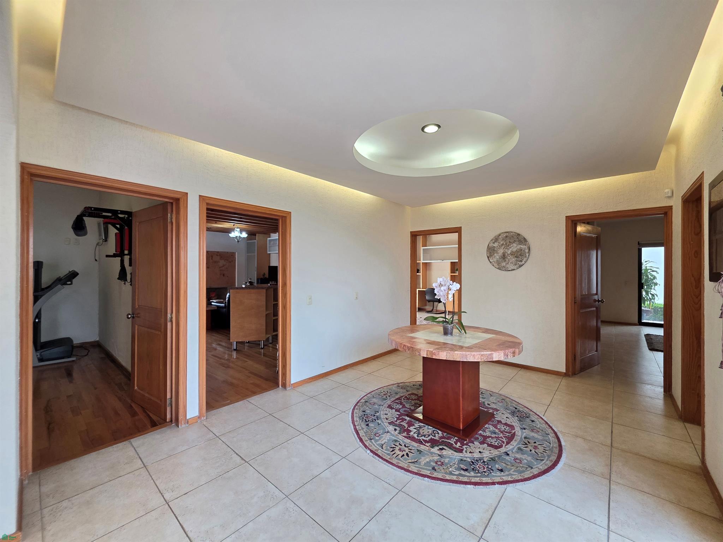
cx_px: 362
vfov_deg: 89.9
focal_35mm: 13
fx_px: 271
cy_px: 271
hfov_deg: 106.2
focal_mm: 2.2
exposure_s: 1/120
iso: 320
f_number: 1.9
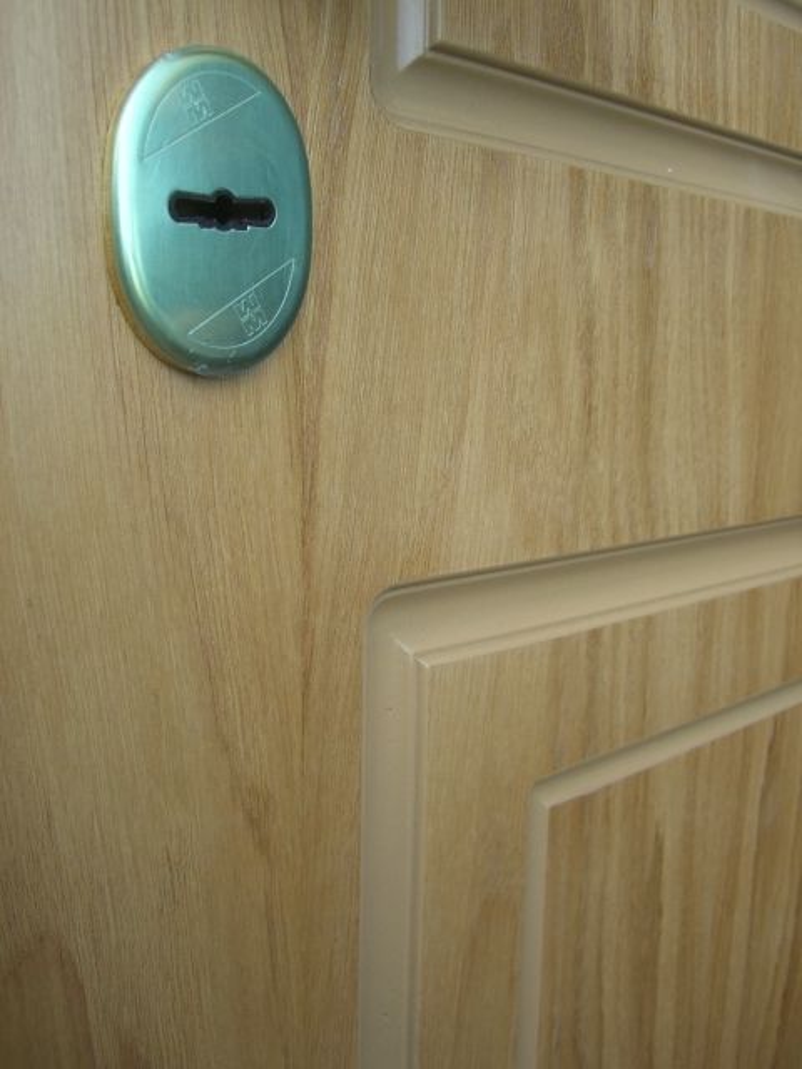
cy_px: 534
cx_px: 401
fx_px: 1174
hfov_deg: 37.7
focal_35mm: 38
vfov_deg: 49.0
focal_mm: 6.2
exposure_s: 1/160
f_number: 2.7
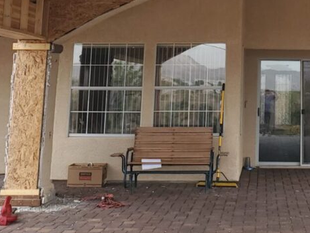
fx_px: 716
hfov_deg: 23.4
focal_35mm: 80
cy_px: -58
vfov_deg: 17.4
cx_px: 310
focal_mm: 4.3
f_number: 2.4
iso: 50
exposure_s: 1/291
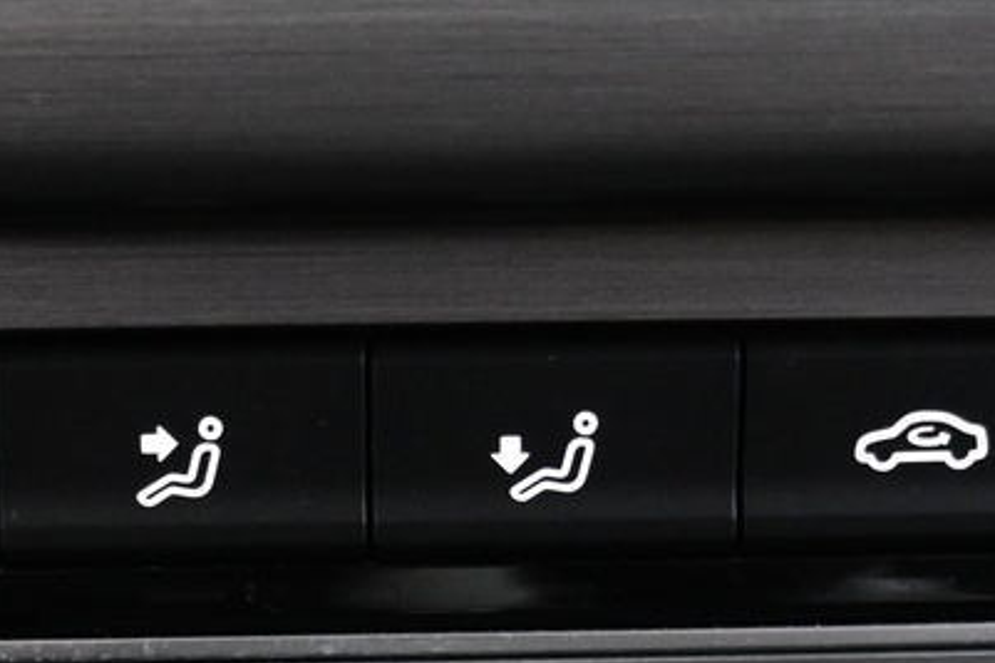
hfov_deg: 21.0
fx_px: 2680
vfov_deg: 13.3
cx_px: 355
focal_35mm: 97
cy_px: 976
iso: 2000
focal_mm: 16
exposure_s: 1/25
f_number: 3.5
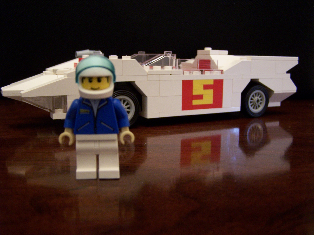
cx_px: 157
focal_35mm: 38
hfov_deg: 49.0
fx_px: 345
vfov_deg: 37.7
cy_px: 118
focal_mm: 6.3
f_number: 2.8
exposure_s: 1/8
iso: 140
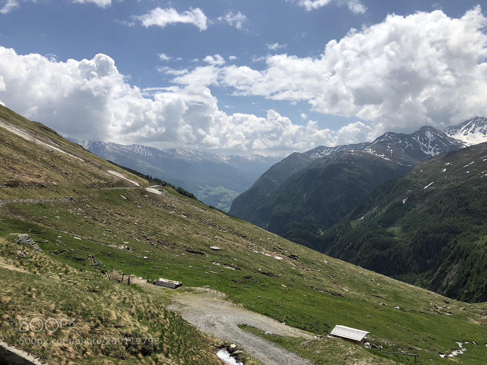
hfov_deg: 63.4
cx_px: 244
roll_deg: -0.9
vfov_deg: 49.7
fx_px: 394
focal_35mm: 28
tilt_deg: -2.3
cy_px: 182
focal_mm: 3.99
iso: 25
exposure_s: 1/5348
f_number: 1.8
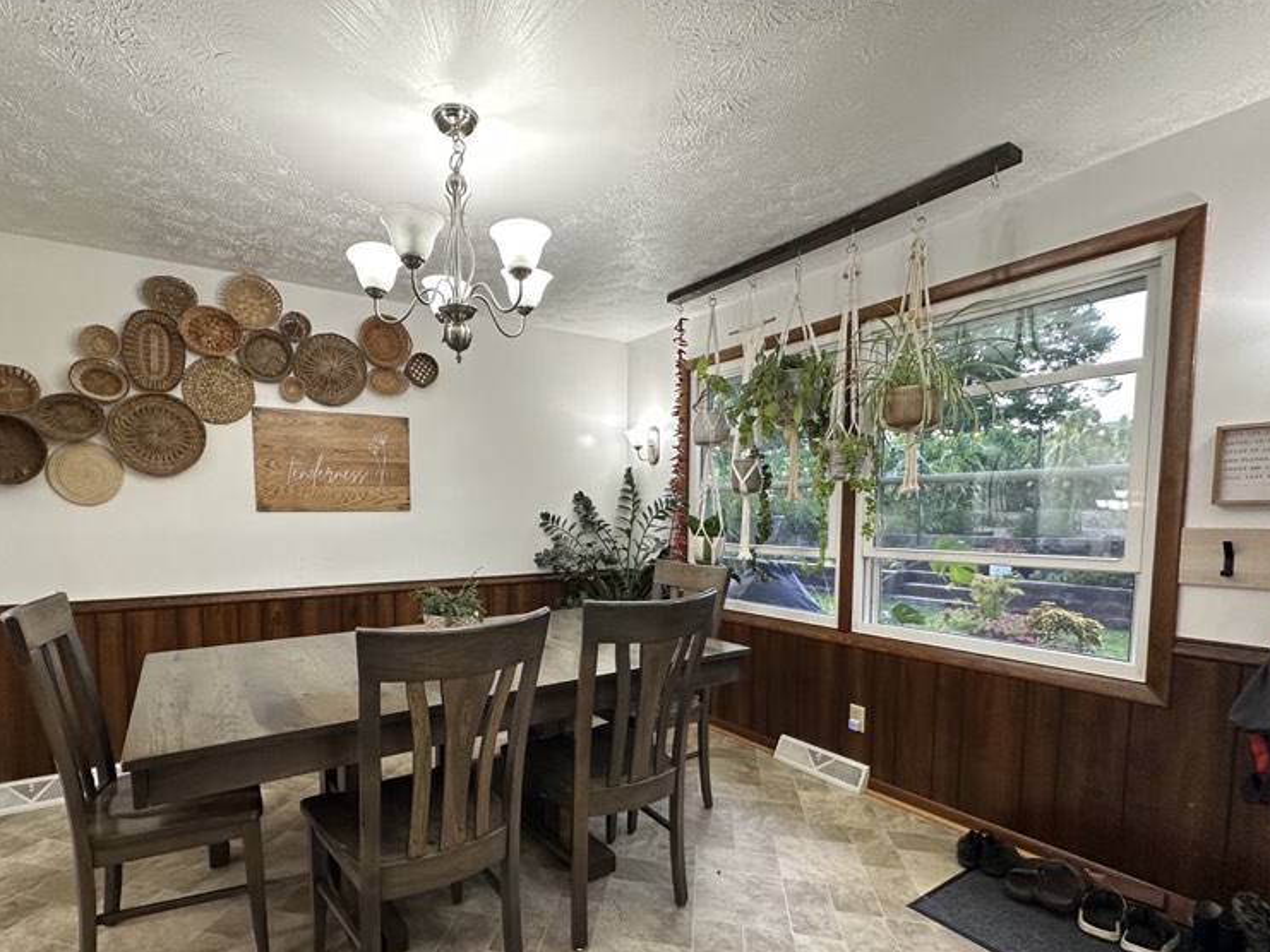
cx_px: 550
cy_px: 557
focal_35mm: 17
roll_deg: +0.0
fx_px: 624
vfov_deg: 74.2
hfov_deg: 90.5
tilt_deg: -4.3
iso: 200
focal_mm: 2.22
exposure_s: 1/60
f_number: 2.2
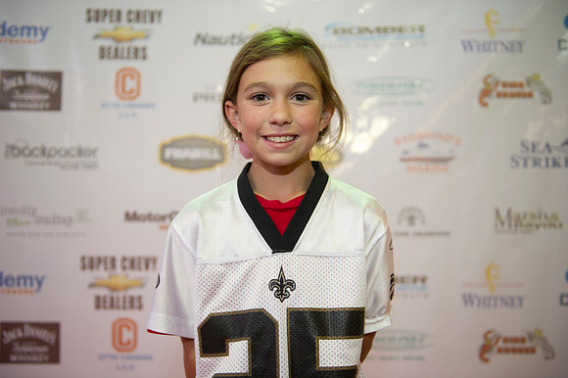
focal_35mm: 38
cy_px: 189
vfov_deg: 35.0
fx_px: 599
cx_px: 284
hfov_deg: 50.7
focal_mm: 38
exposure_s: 1/80
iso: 1000
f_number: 2.8
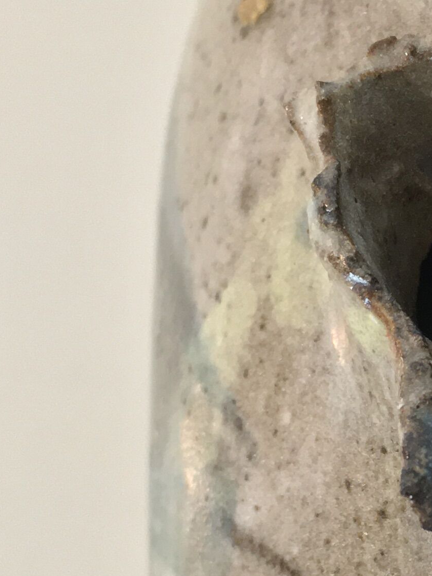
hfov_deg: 13.7
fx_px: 1731
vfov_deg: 18.6
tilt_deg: -85.3
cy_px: 508
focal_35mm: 104
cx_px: 559
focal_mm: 4.15
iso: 100
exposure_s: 1/33
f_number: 2.2
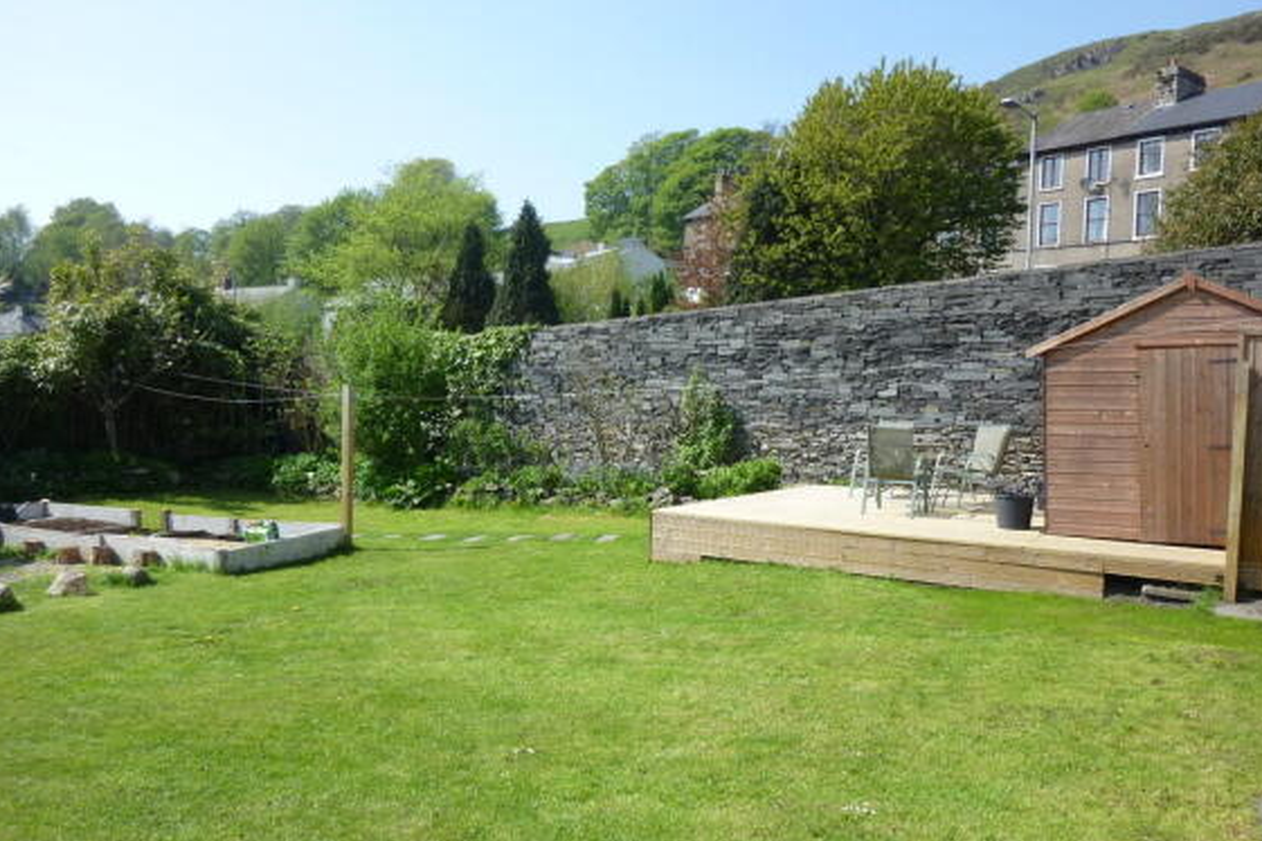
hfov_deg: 67.4
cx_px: 633
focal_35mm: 27
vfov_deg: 47.9
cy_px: 435
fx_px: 946
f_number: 3.3
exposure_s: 1/640
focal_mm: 4.5
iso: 100
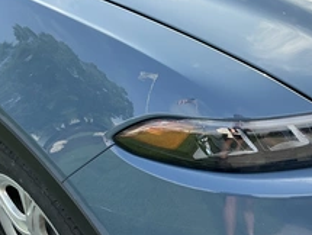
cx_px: 237
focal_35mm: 52
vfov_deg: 27.3
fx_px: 469
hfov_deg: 35.9
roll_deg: +1.6
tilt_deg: -35.1
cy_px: 202
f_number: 1.8
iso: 25
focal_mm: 3
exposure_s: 1/305
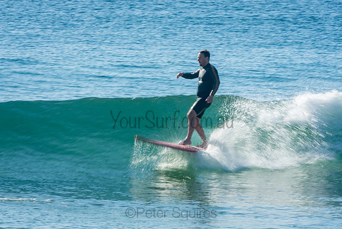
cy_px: 114
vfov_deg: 2.3
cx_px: 171
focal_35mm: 600
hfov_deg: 3.4
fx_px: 5701
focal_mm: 400
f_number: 22
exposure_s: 1/30
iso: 100
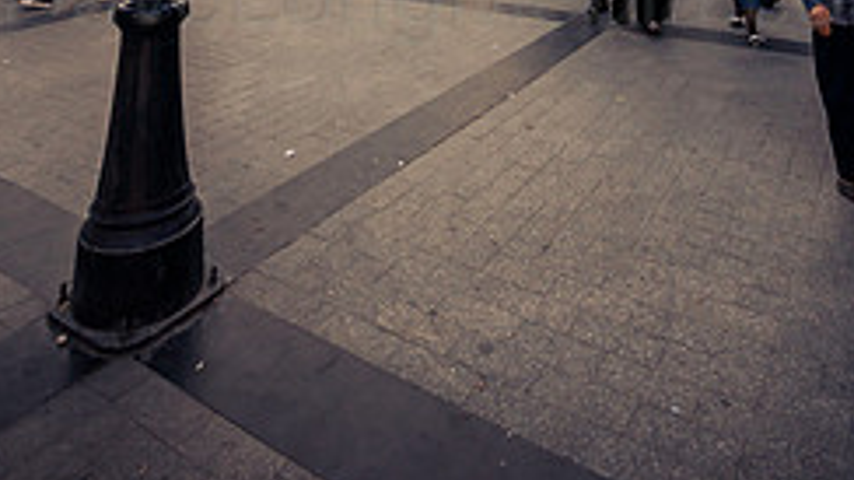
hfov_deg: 66.0
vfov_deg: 25.8
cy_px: -287
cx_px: 458
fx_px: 656
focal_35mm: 29
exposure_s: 1/250
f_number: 7.1
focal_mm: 10
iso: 100
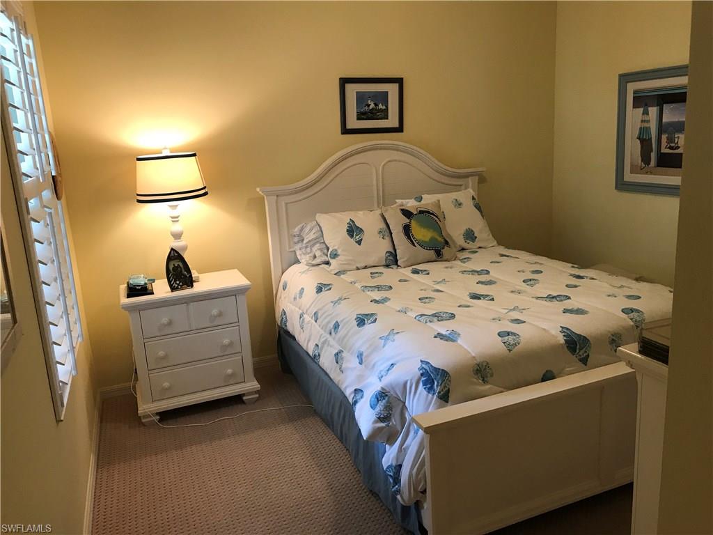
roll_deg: +3.2
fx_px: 577
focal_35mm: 28
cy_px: 268
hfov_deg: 63.4
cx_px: 356
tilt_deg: -10.8
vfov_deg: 49.7
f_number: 1.8
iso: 40
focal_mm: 3.99
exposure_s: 1/20
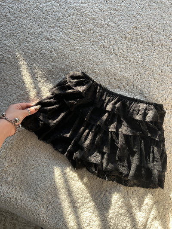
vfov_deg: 67.3
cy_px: 114
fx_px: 172
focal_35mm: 26
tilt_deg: -85.7
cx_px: 86
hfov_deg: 53.1
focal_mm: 5.7
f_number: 1.5
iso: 50
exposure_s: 1/121
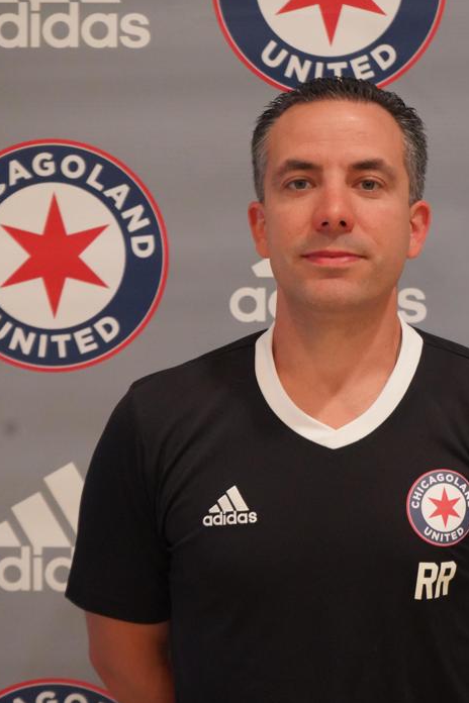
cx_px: 318
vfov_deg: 19.8
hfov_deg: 13.3
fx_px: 2013
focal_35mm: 103
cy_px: 360
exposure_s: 1/100
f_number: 5.6
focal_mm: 70
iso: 12800
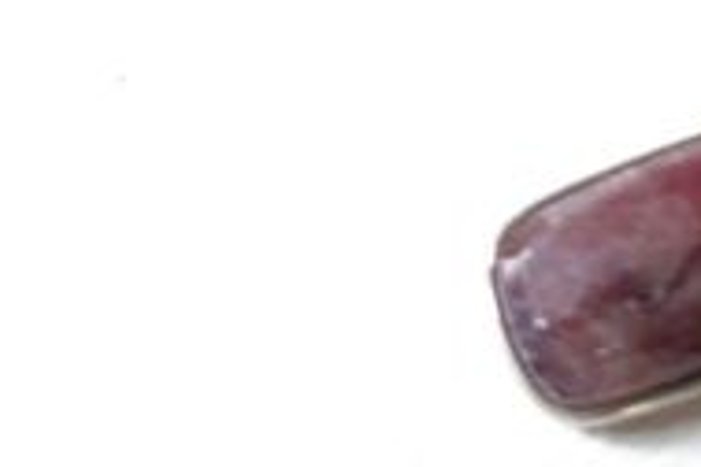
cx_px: 786
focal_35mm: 74
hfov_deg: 25.2
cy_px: 523
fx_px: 1441
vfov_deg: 17.7
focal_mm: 10.4
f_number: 4
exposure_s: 1/6
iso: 125
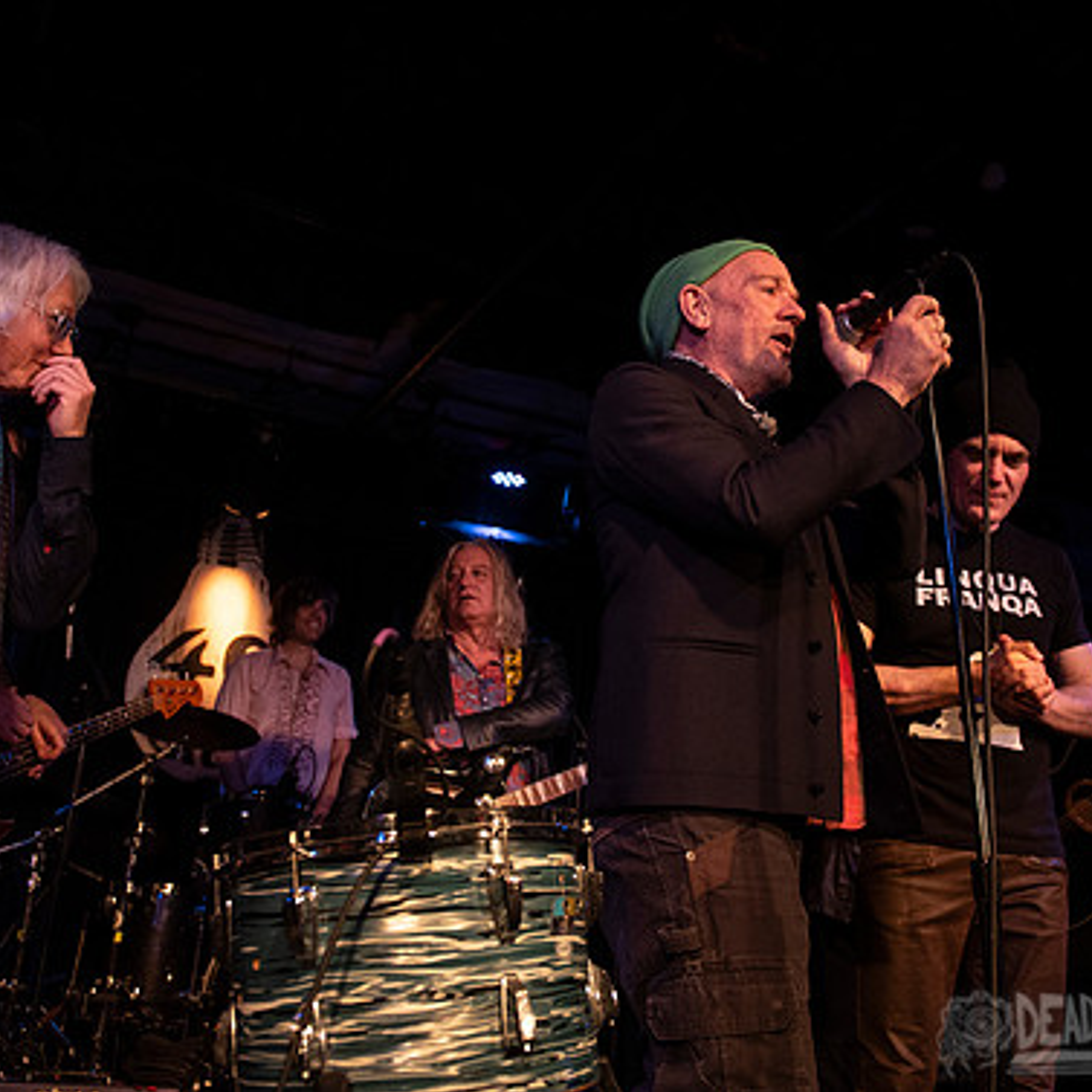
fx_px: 1285
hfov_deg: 46.0
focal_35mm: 36
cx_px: 557
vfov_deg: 45.9
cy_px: 453
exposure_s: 1/250
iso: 2000
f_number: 3.2
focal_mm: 24
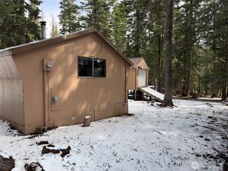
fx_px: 158
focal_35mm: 24
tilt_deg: -4.3
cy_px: 86
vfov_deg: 56.8
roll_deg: -0.2
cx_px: 114
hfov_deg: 71.6
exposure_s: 1/955
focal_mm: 6.76
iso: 100
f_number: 1.78
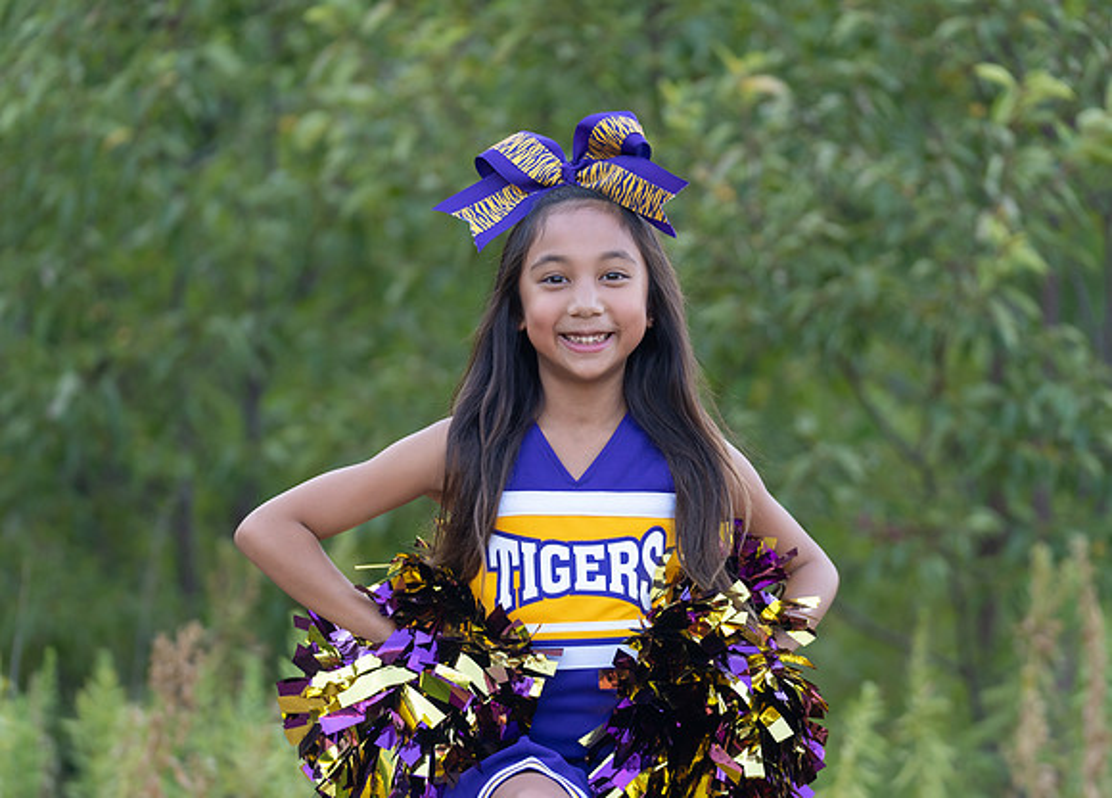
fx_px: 4883
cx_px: 563
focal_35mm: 154
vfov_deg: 9.3
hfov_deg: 13.0
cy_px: 494
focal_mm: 116
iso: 320
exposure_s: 1/320
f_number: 2.8
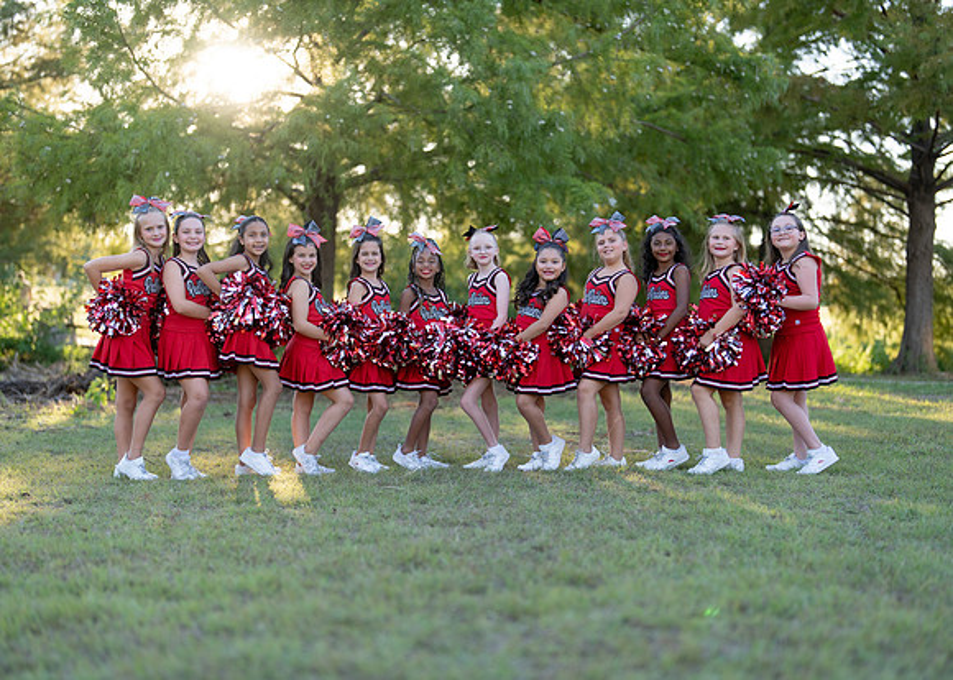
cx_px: 476
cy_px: 340
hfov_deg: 36.5
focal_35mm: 53
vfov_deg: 26.5
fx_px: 1447
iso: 100
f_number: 1.2
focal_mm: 50
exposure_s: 1/1000
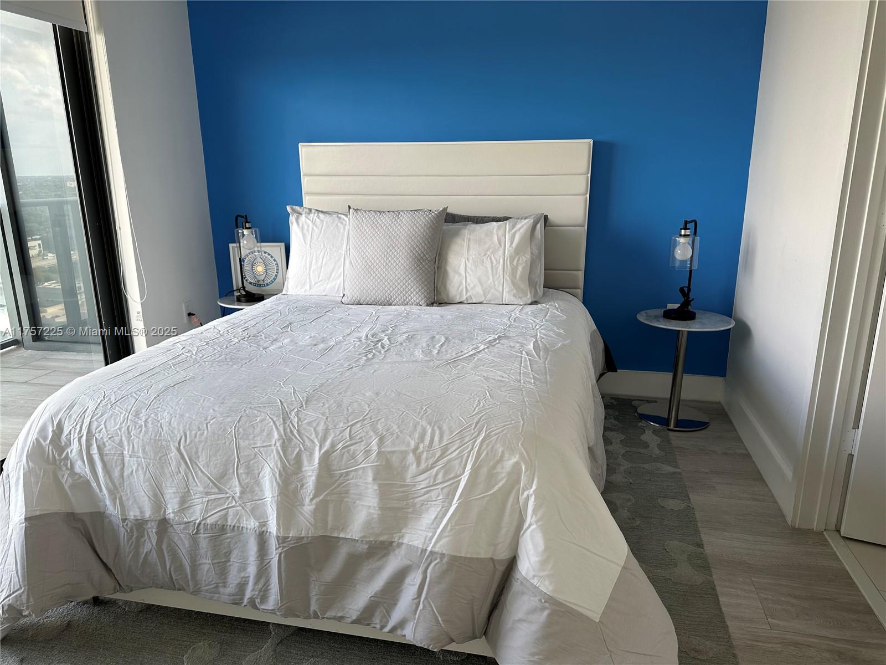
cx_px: 443
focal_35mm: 24
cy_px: 332
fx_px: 614
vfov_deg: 56.8
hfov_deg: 71.6
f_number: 1.78
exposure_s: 1/121
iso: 64
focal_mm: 6.86
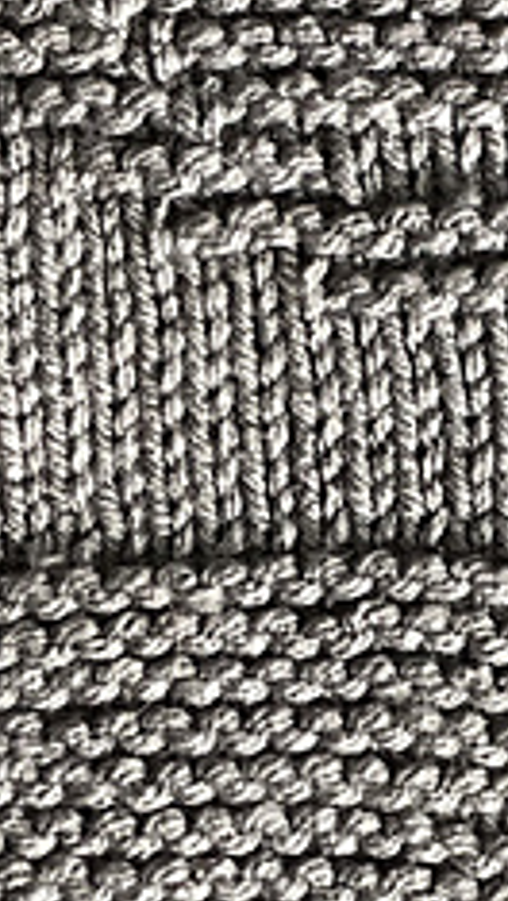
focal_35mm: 170
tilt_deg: -87.1
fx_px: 4062
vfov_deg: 12.3
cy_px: -258
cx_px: 481
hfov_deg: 7.1
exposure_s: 1/30
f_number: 2.8
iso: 200
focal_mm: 6.6
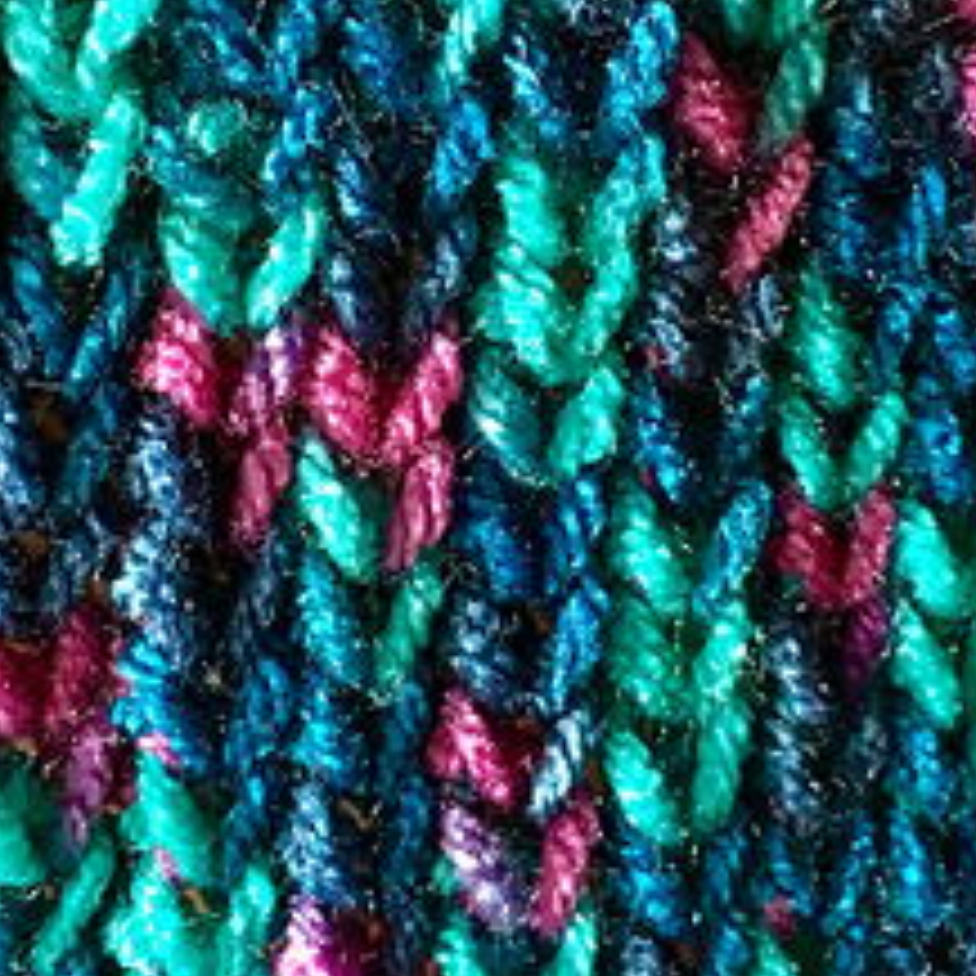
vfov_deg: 28.7
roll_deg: +8.3
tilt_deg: -15.2
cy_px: 274
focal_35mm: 59
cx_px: 457
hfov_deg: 29.1
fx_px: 1882
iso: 80
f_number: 2.2
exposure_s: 1/10
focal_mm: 4.15
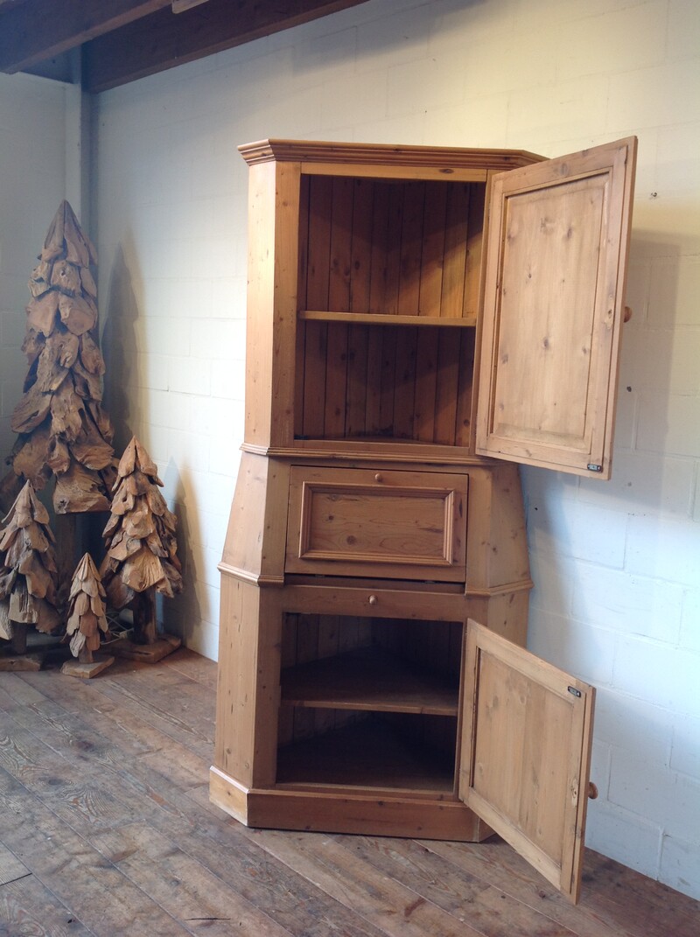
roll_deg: -1.6
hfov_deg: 40.6
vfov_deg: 52.7
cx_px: 350
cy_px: 468
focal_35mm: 35
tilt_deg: -8.7
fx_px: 946
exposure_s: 1/60
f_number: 2.4
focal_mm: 4.28
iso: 50
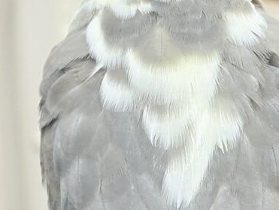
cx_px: 243
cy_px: 76
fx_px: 1355
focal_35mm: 168
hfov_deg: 11.7
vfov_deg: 8.8
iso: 50
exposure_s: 1/50
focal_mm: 5.96
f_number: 1.6
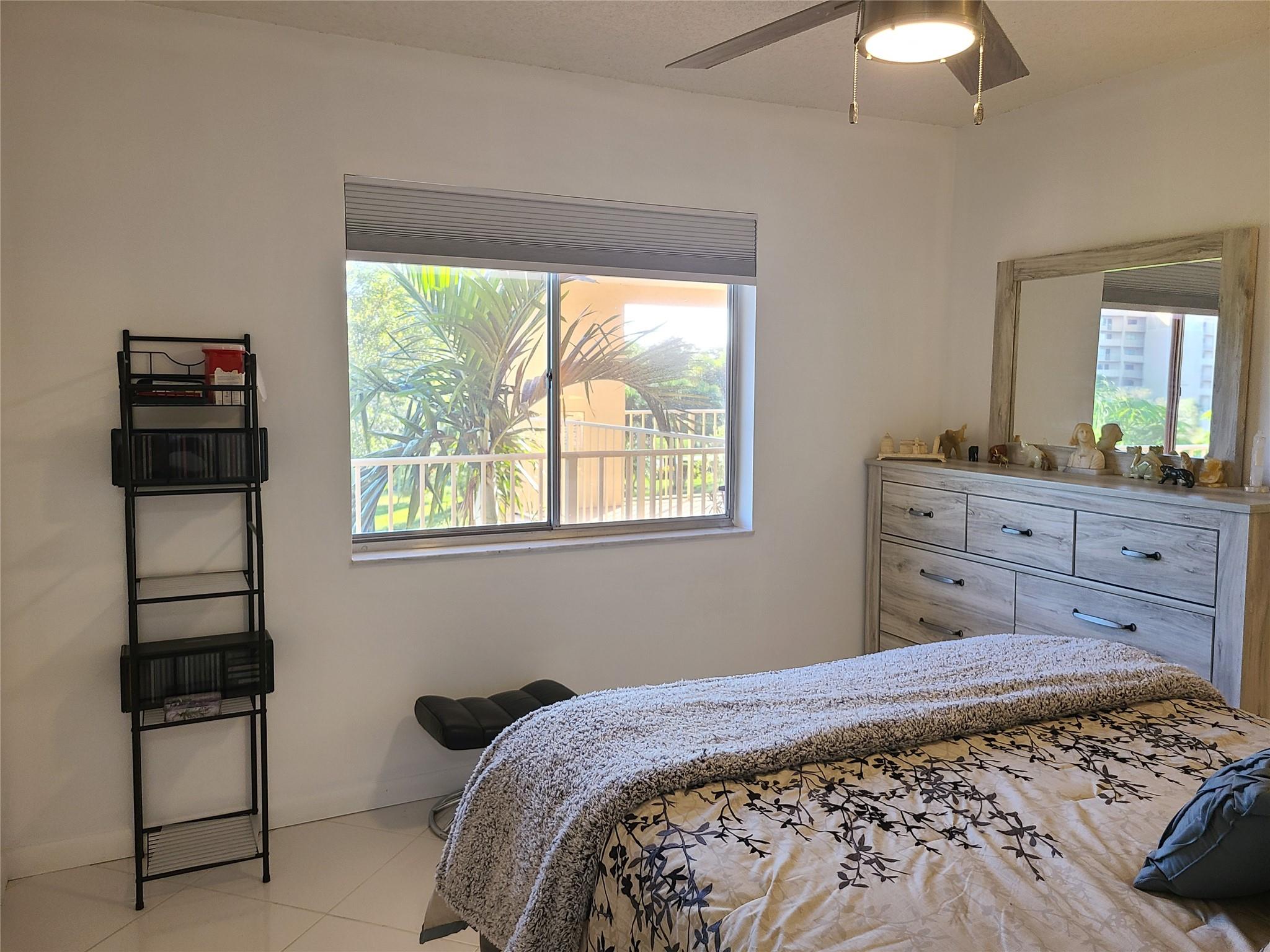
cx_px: 635
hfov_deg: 67.3
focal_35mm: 26
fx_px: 954
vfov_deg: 53.1
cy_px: 476
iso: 125
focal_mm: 5.4
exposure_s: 1/60
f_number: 1.8
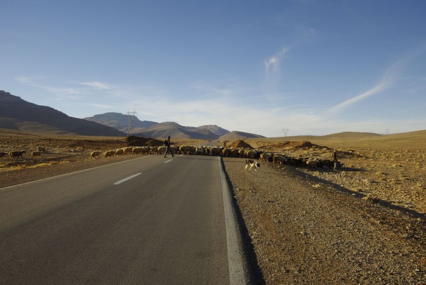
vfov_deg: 42.3
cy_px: 142
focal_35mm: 31
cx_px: 209
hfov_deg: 60.3
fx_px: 367
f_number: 8
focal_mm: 20
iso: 200
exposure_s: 1/320
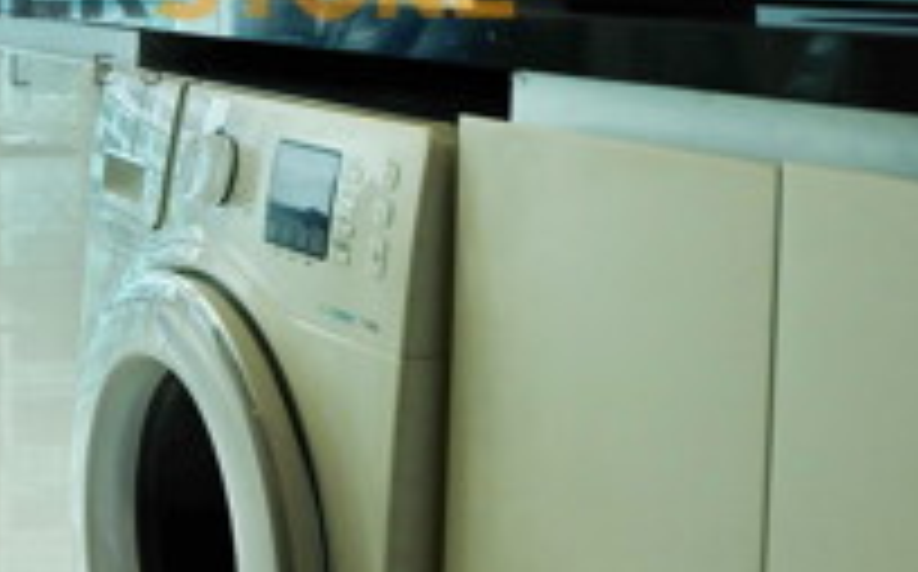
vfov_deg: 17.7
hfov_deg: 26.9
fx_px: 1799
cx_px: -18
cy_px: 14
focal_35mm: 72
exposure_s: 1/125
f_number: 4
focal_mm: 16
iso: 400
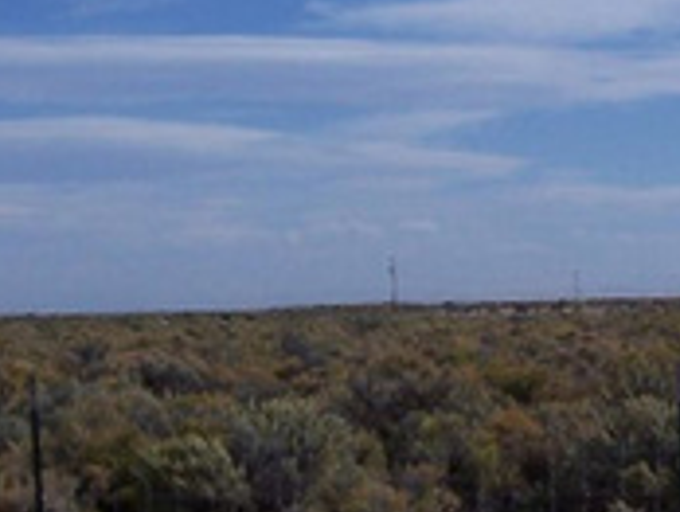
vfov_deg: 11.9
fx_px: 2459
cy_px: 207
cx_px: 711
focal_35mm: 125
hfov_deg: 15.4
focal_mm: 5.6
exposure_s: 1/1500
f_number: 5.6
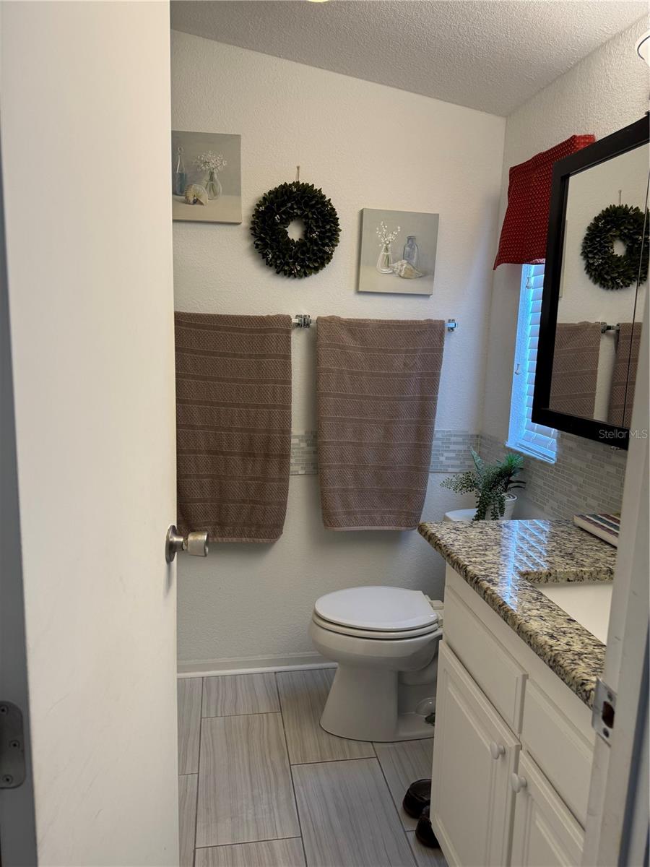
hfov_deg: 56.8
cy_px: 434
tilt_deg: -9.3
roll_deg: -1.8
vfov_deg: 71.6
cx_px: 325
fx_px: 601
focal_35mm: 24
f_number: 1.78
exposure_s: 1/120
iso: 125
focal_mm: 6.76
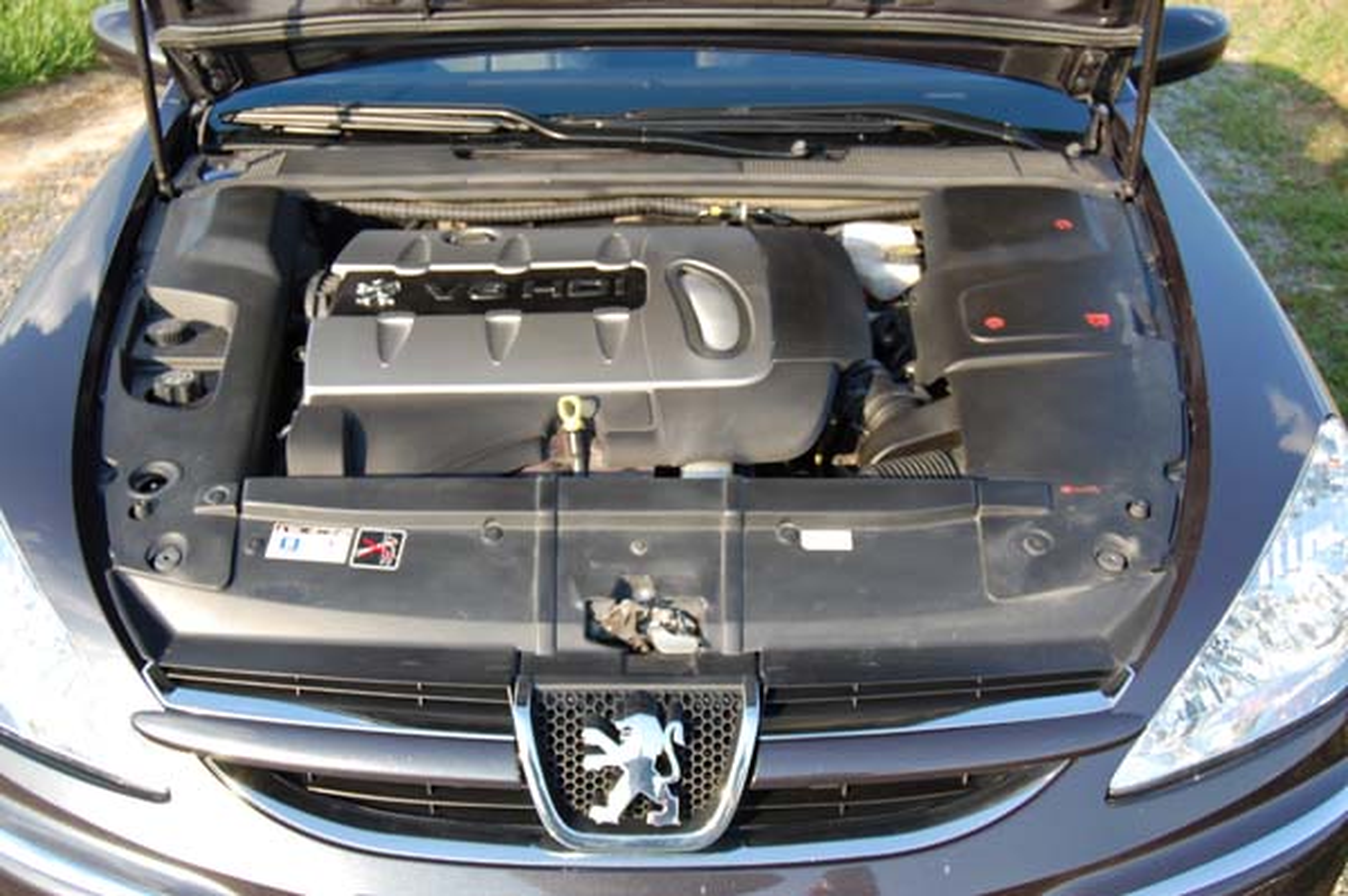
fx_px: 1459
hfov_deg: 49.6
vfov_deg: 34.2
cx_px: 674
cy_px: 448
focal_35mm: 39
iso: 200
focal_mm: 26
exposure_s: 1/160
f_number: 6.3
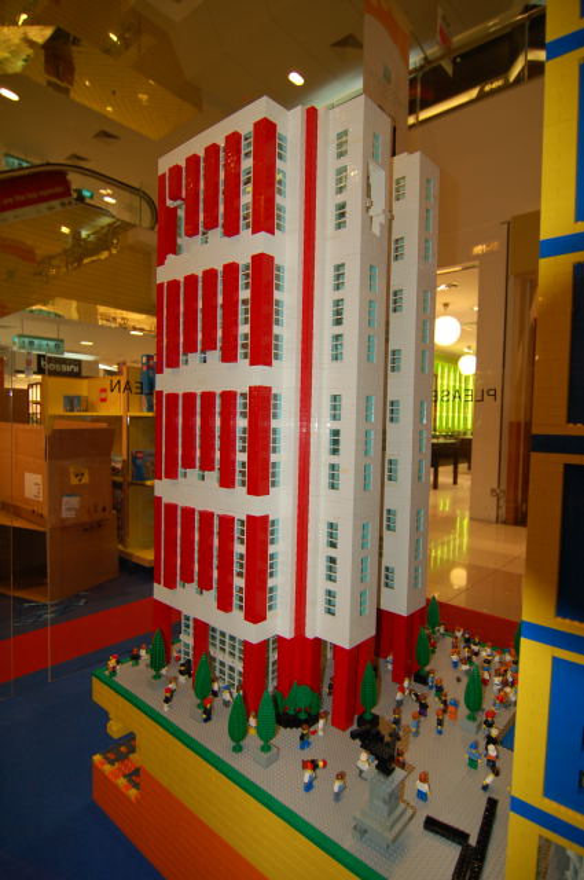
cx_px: 292
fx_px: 439
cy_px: 440
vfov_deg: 90.1
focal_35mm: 18
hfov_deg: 67.2
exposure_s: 1/60
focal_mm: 12
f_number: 4
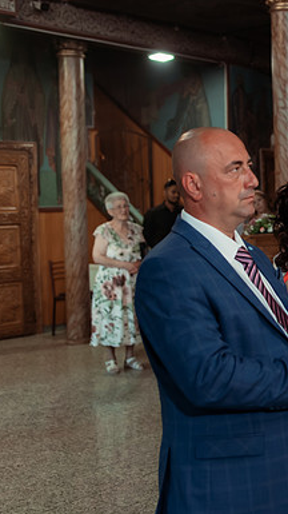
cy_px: 257
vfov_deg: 36.6
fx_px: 775
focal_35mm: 57
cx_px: 379
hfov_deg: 19.4
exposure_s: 1/160
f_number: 2.8
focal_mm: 35
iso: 1600
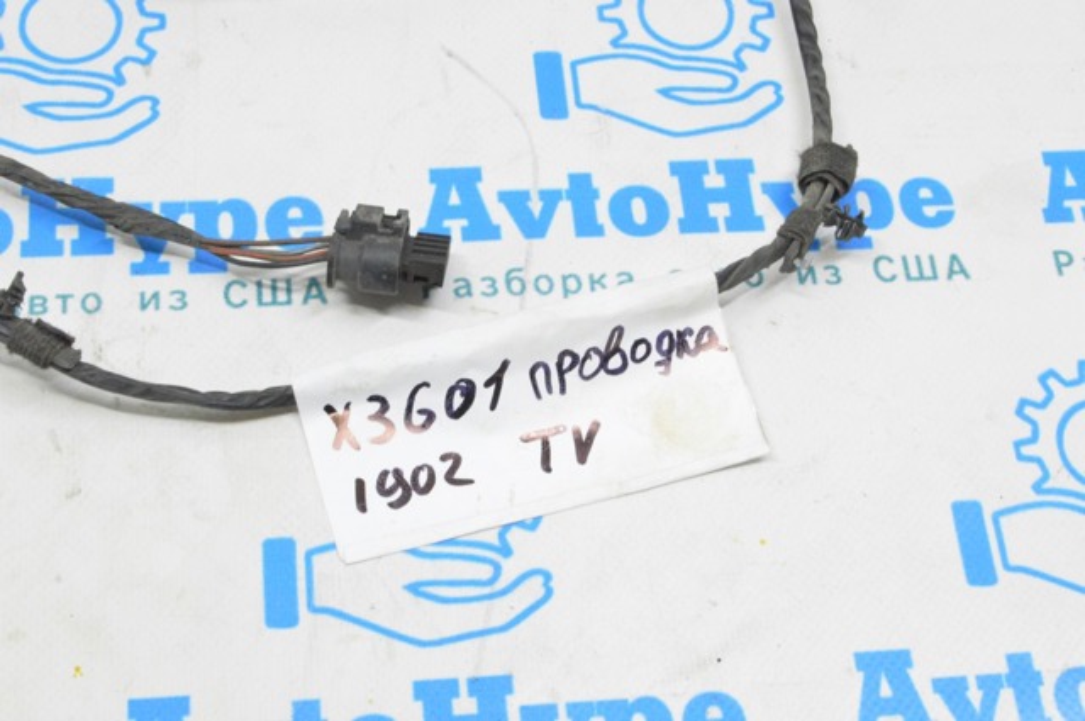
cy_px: 360
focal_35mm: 68
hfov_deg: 29.9
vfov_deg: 20.1
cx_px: 542
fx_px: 2032
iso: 6400
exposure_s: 1/15
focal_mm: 45
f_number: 20
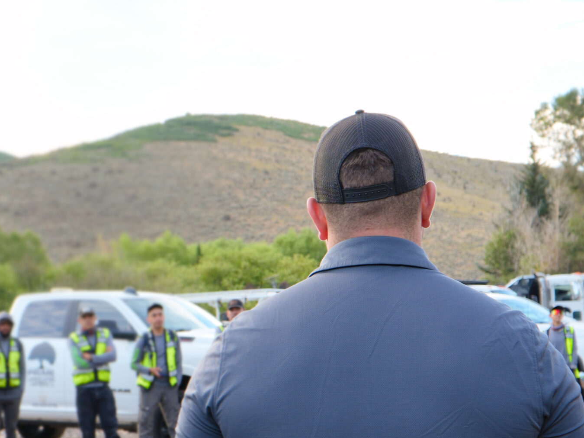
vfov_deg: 23.0
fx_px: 1061
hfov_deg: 30.5
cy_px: 342
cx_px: 187
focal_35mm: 63
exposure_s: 1/80
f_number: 4.5
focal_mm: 23
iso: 100
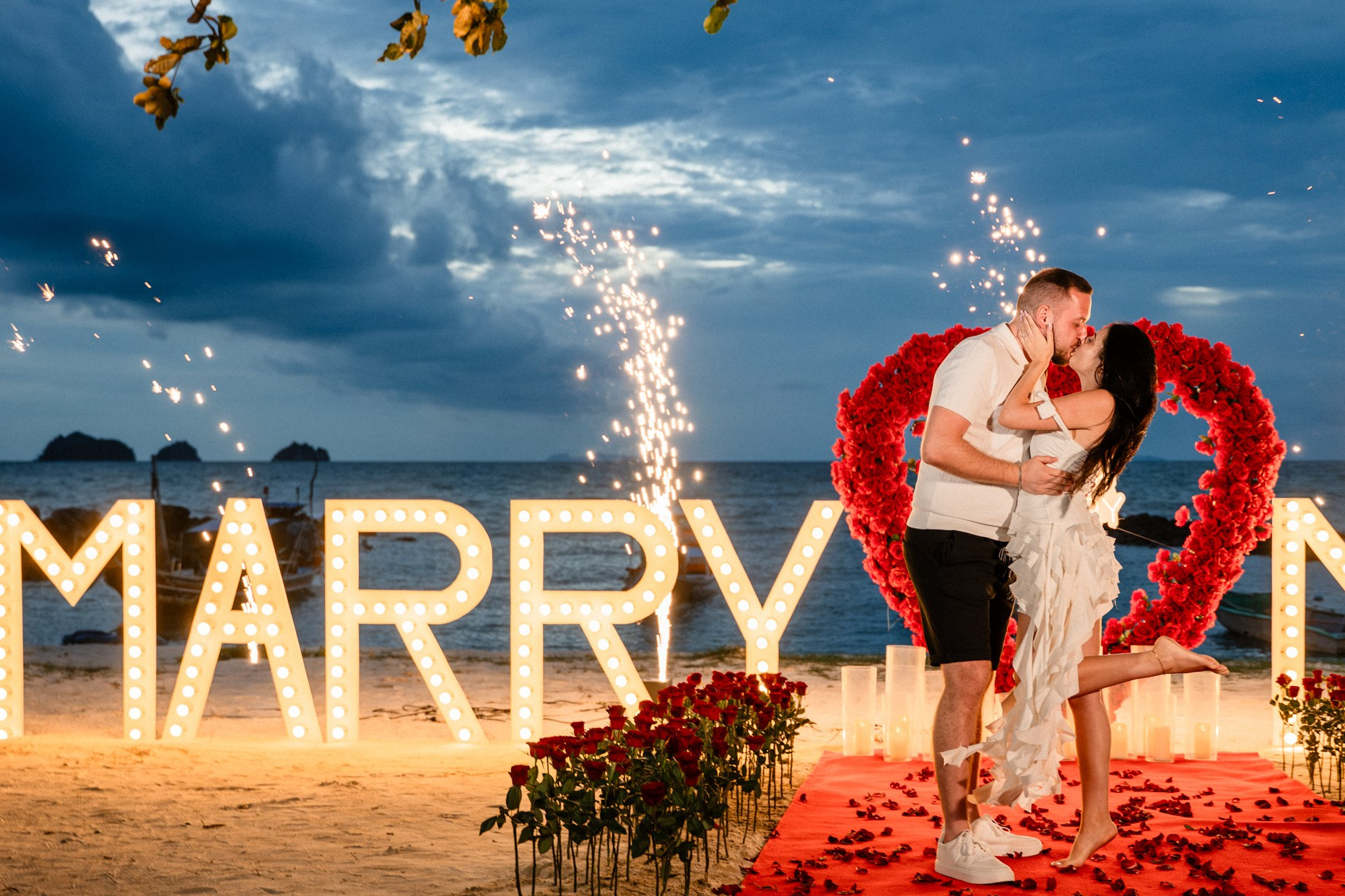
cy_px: 451
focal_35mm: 49
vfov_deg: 27.5
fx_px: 1831
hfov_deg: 40.3
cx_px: 768
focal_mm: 38
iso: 1250
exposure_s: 1/250
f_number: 2.8
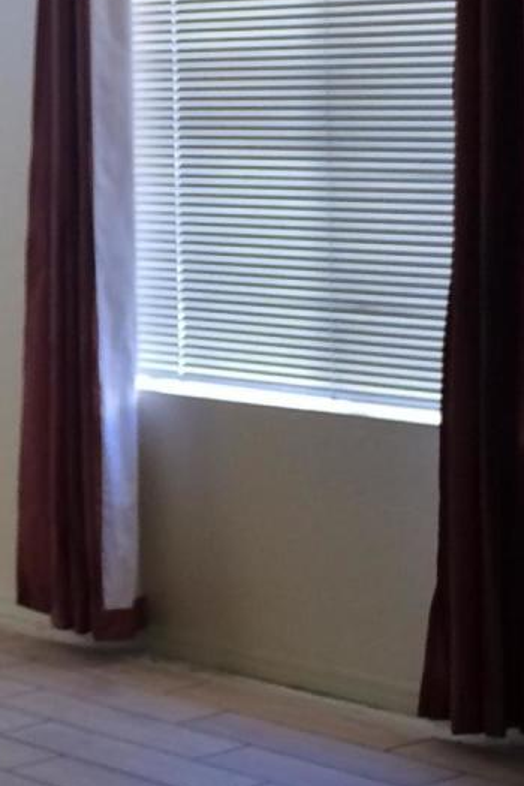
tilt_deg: -9.0
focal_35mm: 115
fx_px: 2511
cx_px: -410
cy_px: 325
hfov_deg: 11.1
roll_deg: +3.8
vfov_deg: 17.8
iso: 64
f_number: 2.2
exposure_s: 1/30
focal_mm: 4.15
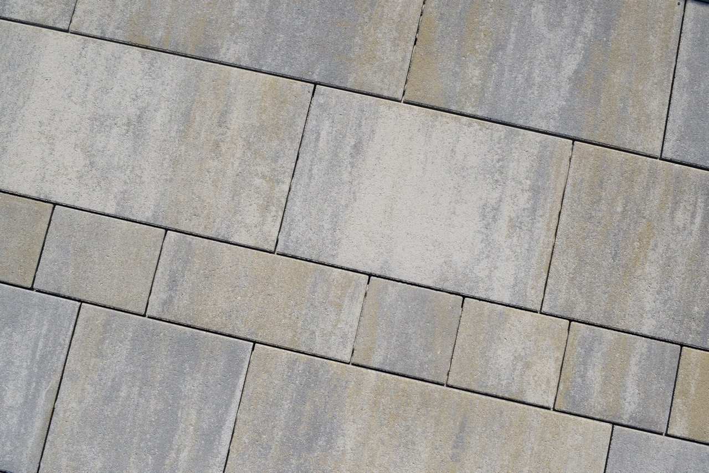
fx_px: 738
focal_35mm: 38
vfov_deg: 35.5
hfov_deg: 51.3
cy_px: 236
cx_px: 354
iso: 200
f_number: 11
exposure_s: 1/500
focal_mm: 25
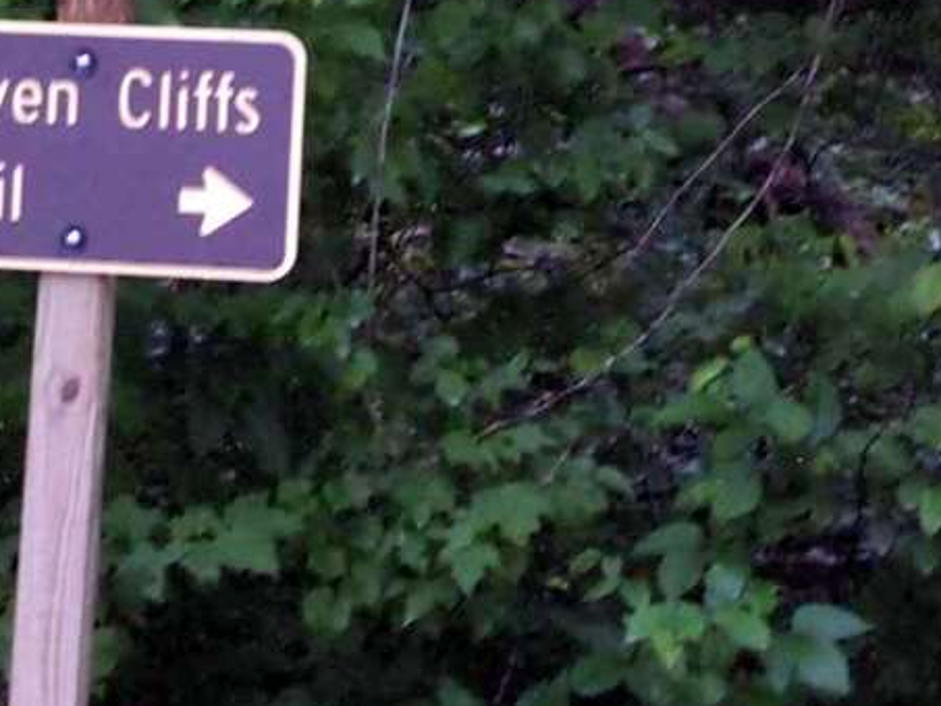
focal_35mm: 187
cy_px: 129
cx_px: 118
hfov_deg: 10.5
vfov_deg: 7.9
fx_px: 5085
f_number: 5.1
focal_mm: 19
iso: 1600
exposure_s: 1/60
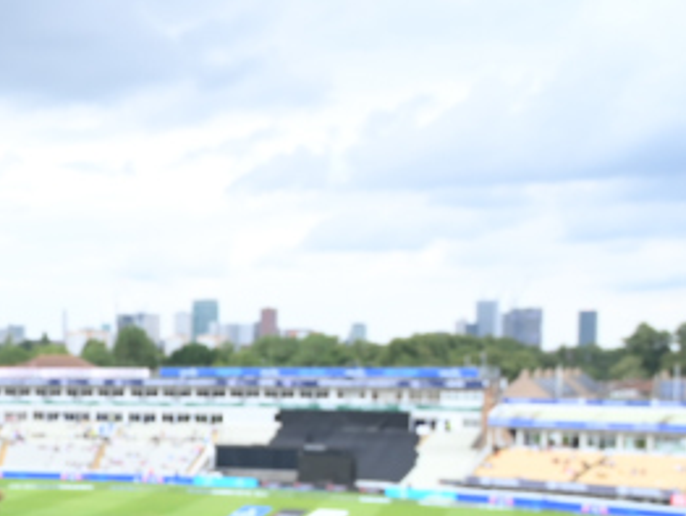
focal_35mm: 54
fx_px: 1071
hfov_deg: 29.8
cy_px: 424
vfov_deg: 26.5
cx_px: -162
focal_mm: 13.8
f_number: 4
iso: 320
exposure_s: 1/100
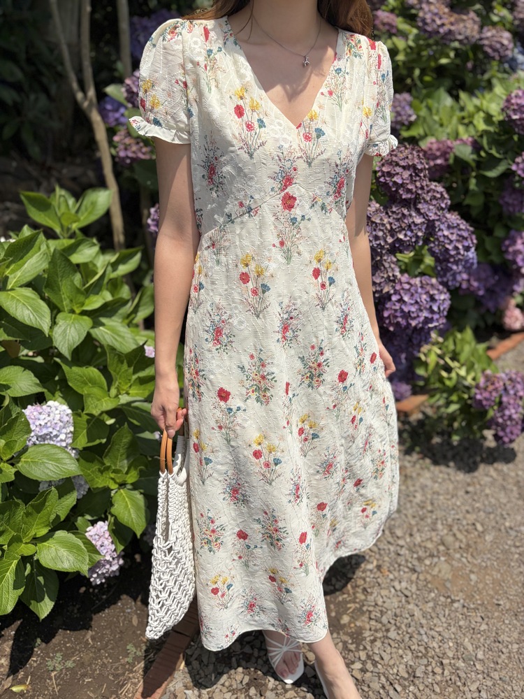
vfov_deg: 67.3
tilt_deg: -24.6
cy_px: 350
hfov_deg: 53.1
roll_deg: +0.3
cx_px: 262
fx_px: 525
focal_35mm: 26
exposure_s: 1/8850
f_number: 1.6
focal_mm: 5.96
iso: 50
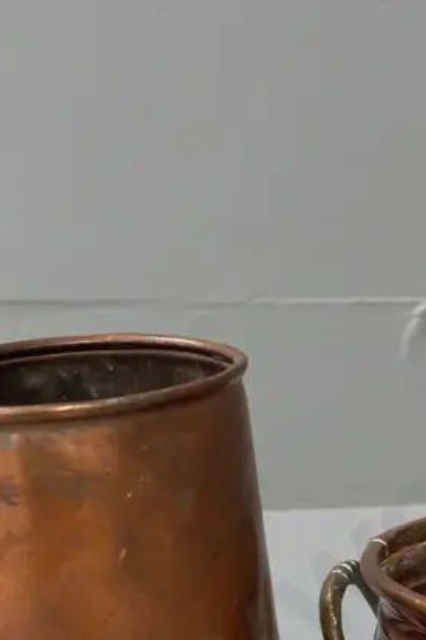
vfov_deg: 17.9
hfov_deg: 12.0
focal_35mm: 113
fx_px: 2009
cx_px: 367
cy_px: 566
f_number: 5
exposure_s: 1/80
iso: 2500
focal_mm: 22
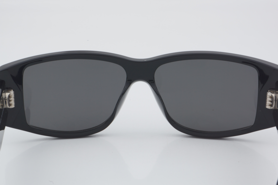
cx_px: 139
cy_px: 92
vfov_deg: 18.2
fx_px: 579
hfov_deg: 27.0
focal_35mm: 75
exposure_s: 1/3
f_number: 32
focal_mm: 50
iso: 100
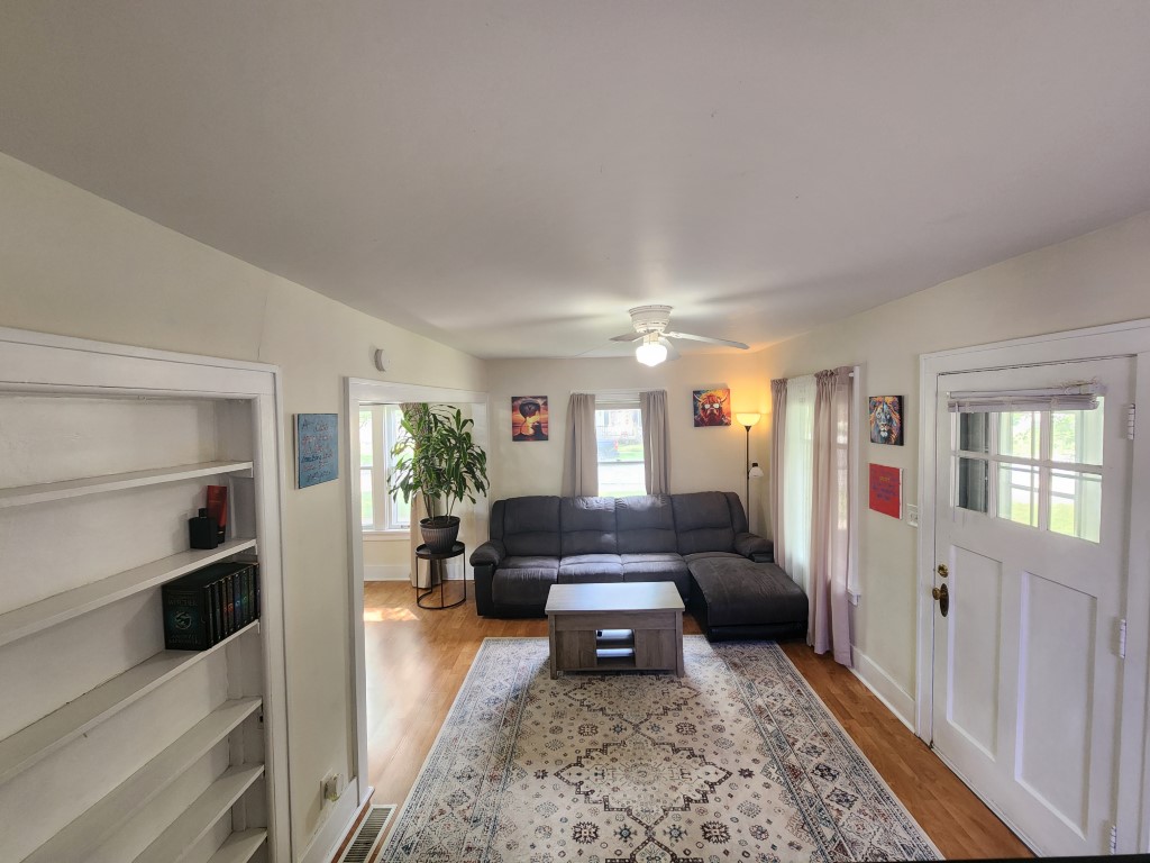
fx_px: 432
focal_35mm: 13
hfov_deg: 106.2
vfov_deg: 89.9
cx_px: 575
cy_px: 432
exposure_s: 1/60
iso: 320
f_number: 2.2
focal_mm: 2.2
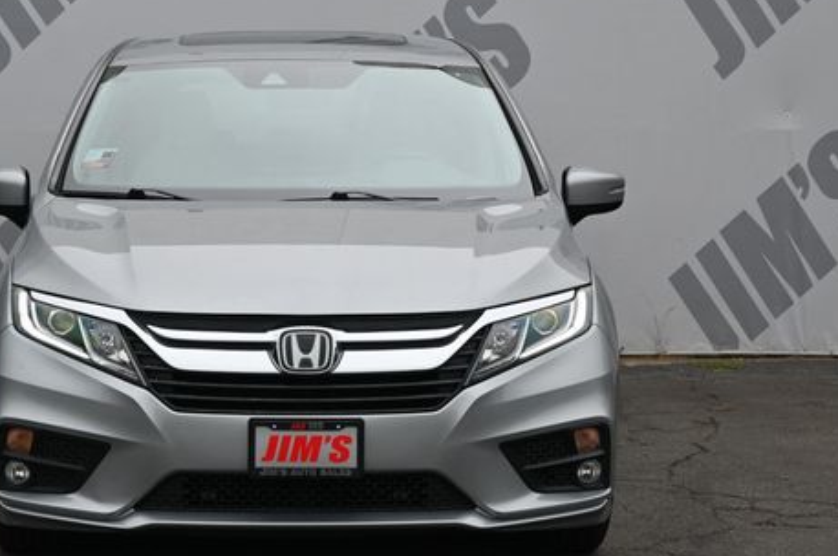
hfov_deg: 24.8
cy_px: 274
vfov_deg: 16.7
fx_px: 1899
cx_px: 306
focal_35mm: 82
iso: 160
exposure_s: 1/250
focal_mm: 39
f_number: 5.6
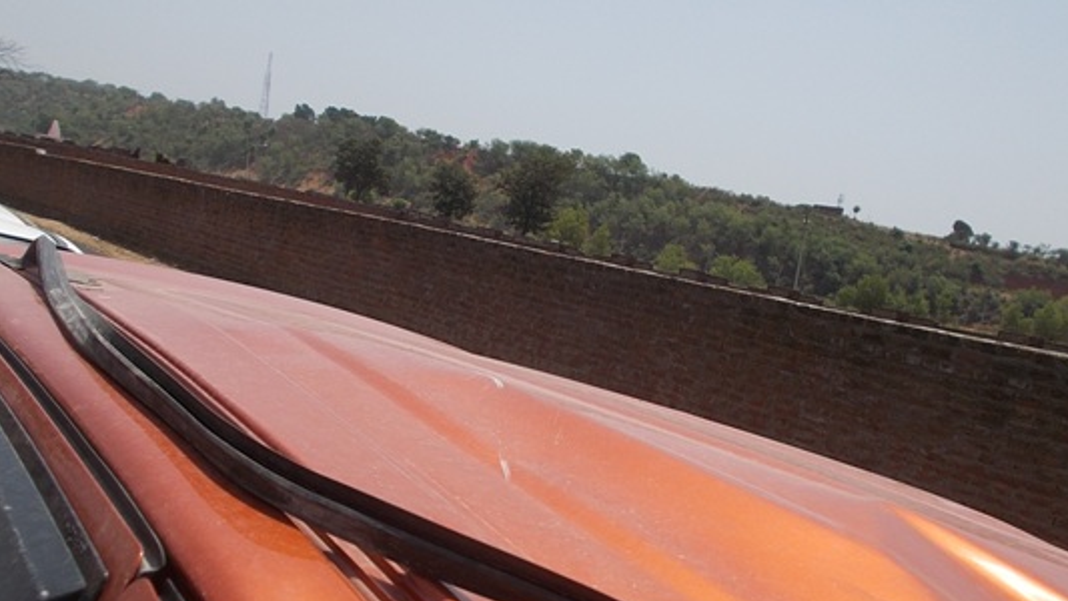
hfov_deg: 58.0
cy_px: 369
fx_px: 963
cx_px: 511
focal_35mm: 34
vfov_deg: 34.5
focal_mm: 4.6
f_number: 3.2
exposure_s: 1/1250
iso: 80
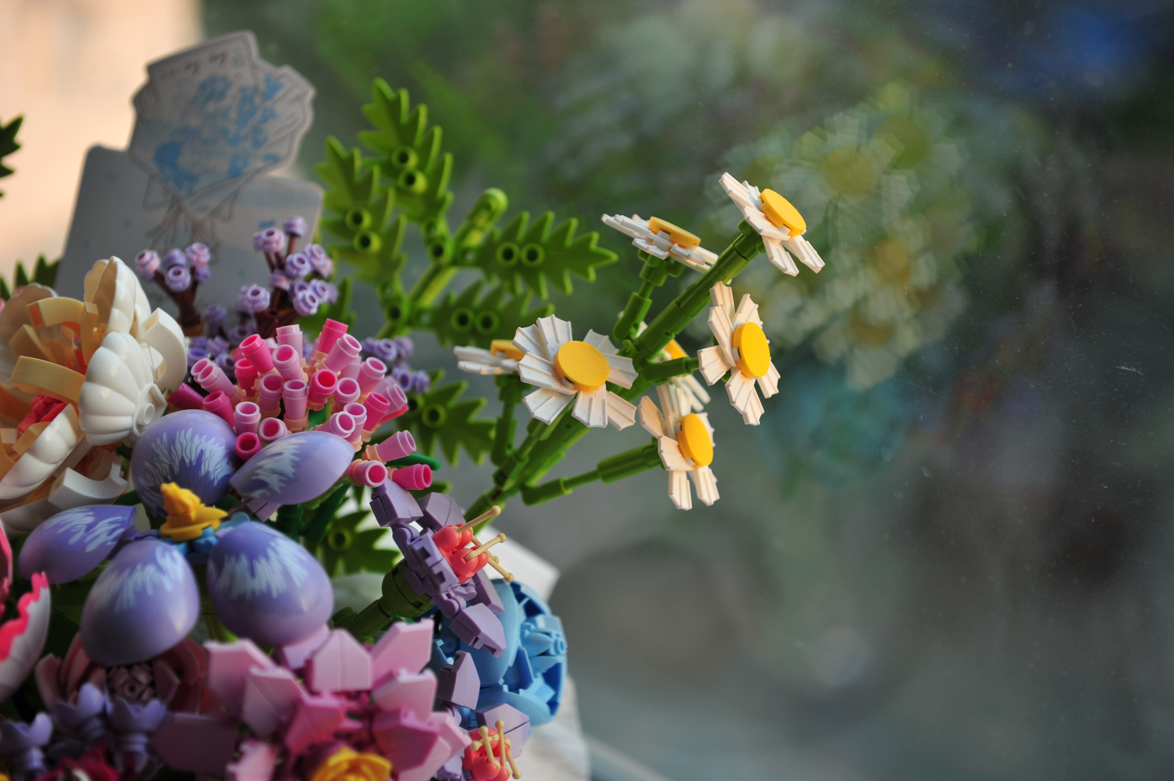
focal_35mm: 70
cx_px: 587
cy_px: 390
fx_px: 2281
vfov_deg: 19.4
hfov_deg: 28.9
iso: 200
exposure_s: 1/160
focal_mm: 70
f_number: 3.5
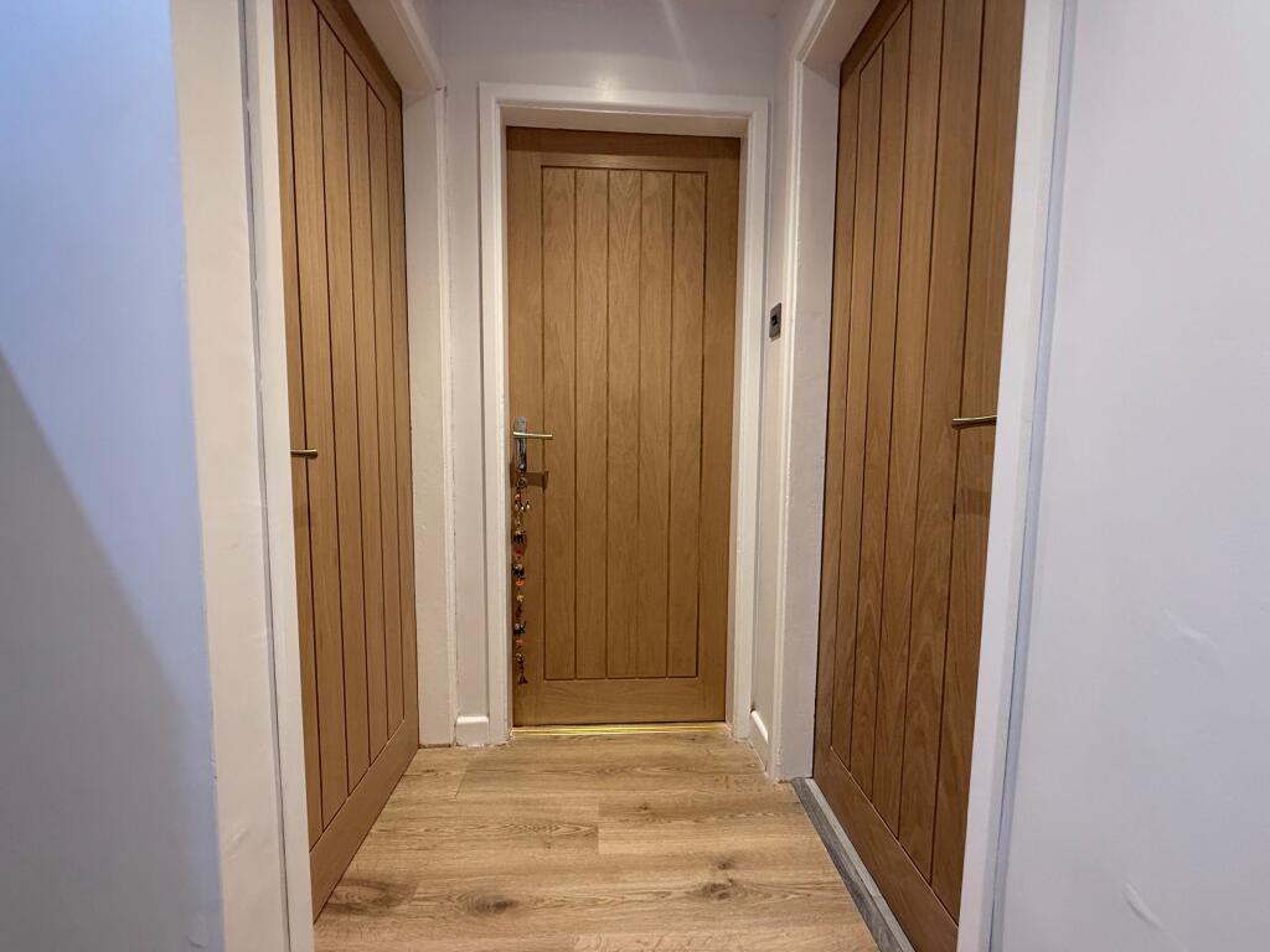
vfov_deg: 85.7
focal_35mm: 14
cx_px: 635
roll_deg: -0.4
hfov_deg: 102.1
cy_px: 476
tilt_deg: -4.9
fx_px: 514
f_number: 2.2
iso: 320
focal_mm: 2.22
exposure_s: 1/50
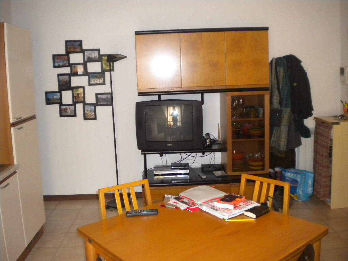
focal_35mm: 35
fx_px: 352
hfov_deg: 52.6
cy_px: 130
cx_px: 174
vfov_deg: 40.7
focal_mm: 6.3
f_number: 3.1
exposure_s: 1/30
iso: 400
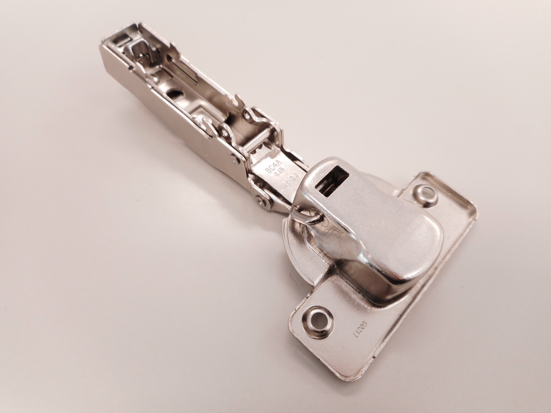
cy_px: 206
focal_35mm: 25
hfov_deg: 69.4
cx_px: 276
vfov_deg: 54.9
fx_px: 398
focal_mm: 4.5
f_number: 3.7
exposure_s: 1/30
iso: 110
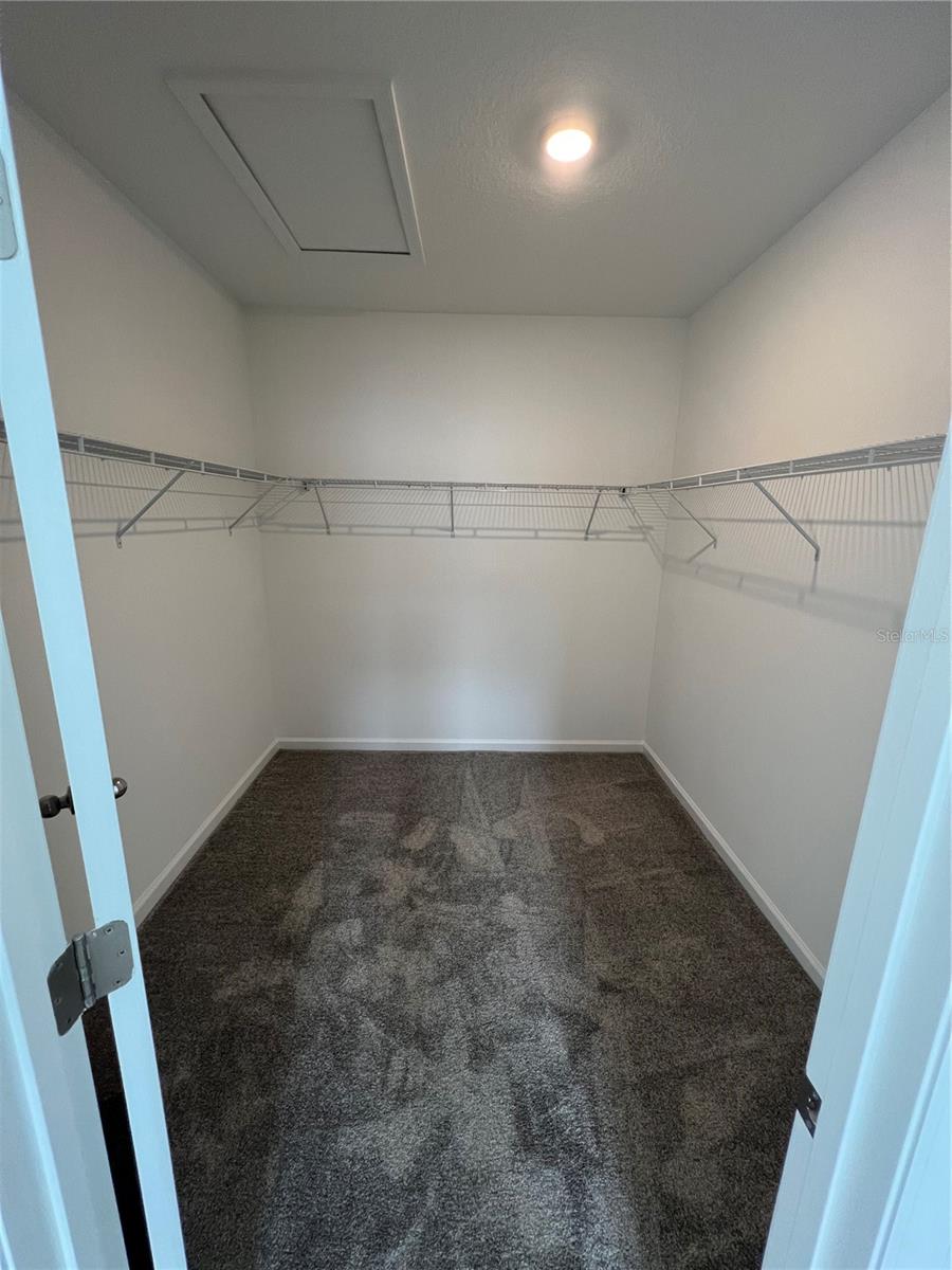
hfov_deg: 89.9
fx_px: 477
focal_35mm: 13
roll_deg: -0.5
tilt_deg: -13.0
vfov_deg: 106.2
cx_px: 476
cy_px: 635
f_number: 1.8
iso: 250
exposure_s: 1/120
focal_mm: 1.57
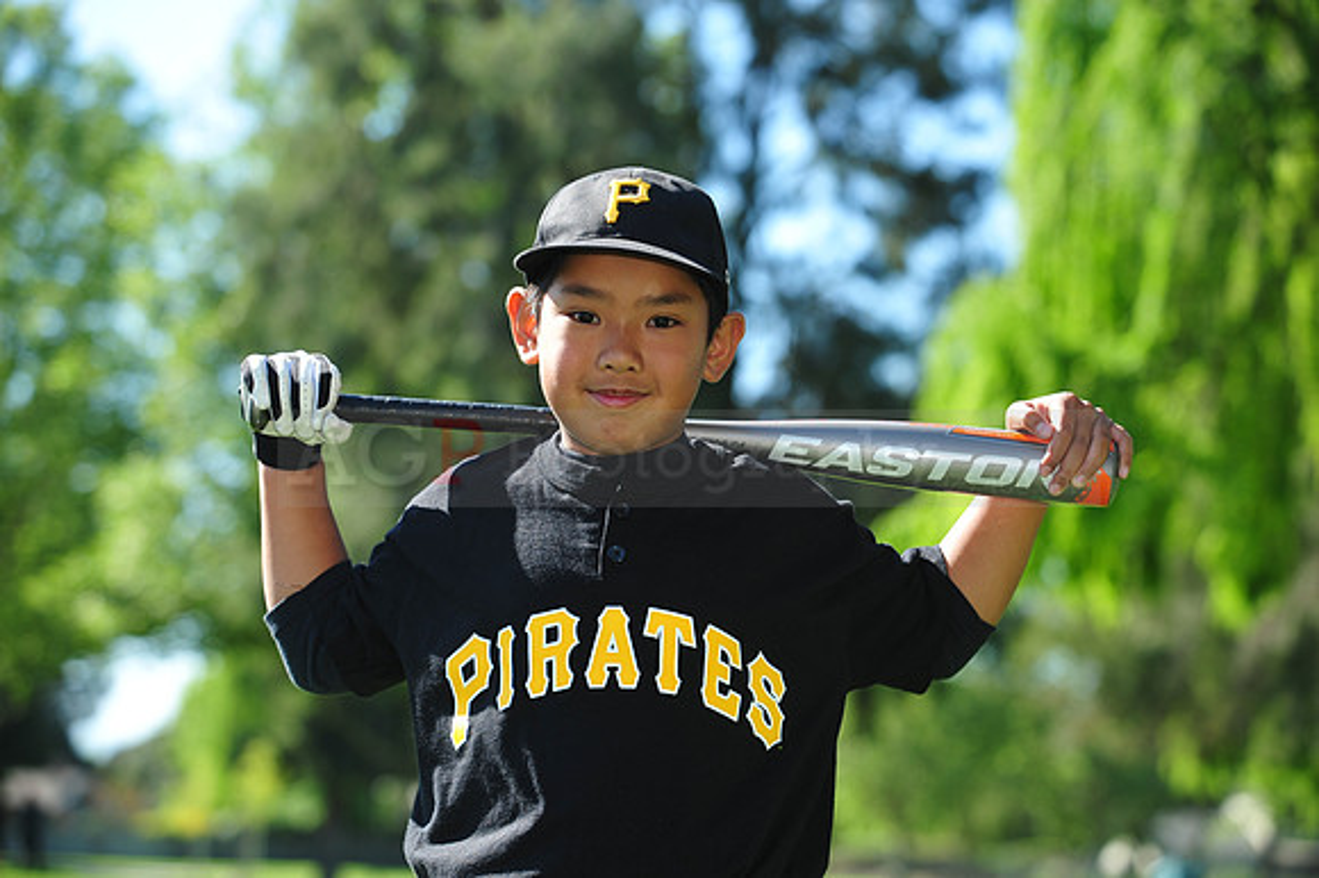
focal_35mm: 105
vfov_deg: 13.0
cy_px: 439
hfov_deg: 19.5
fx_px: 3845
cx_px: 660
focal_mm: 105
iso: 200
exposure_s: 1/400
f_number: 5
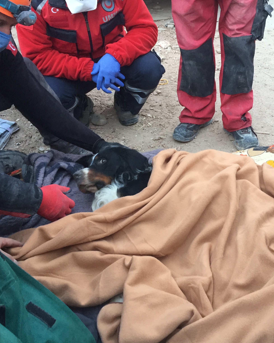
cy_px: 172
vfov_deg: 47.9
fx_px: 385
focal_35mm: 38
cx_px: 179
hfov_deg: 38.8
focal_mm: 4.15
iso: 80
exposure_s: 1/33
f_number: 2.2
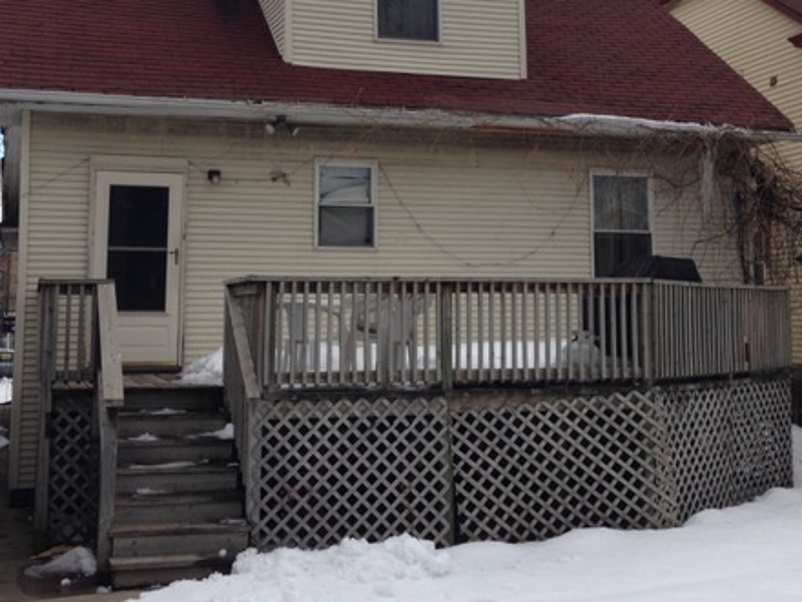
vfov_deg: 30.1
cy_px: 215
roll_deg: +1.0
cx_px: 328
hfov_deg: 39.5
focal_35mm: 48
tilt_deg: +5.6
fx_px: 1112
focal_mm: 4.12
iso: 50
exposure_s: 1/847
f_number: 2.4
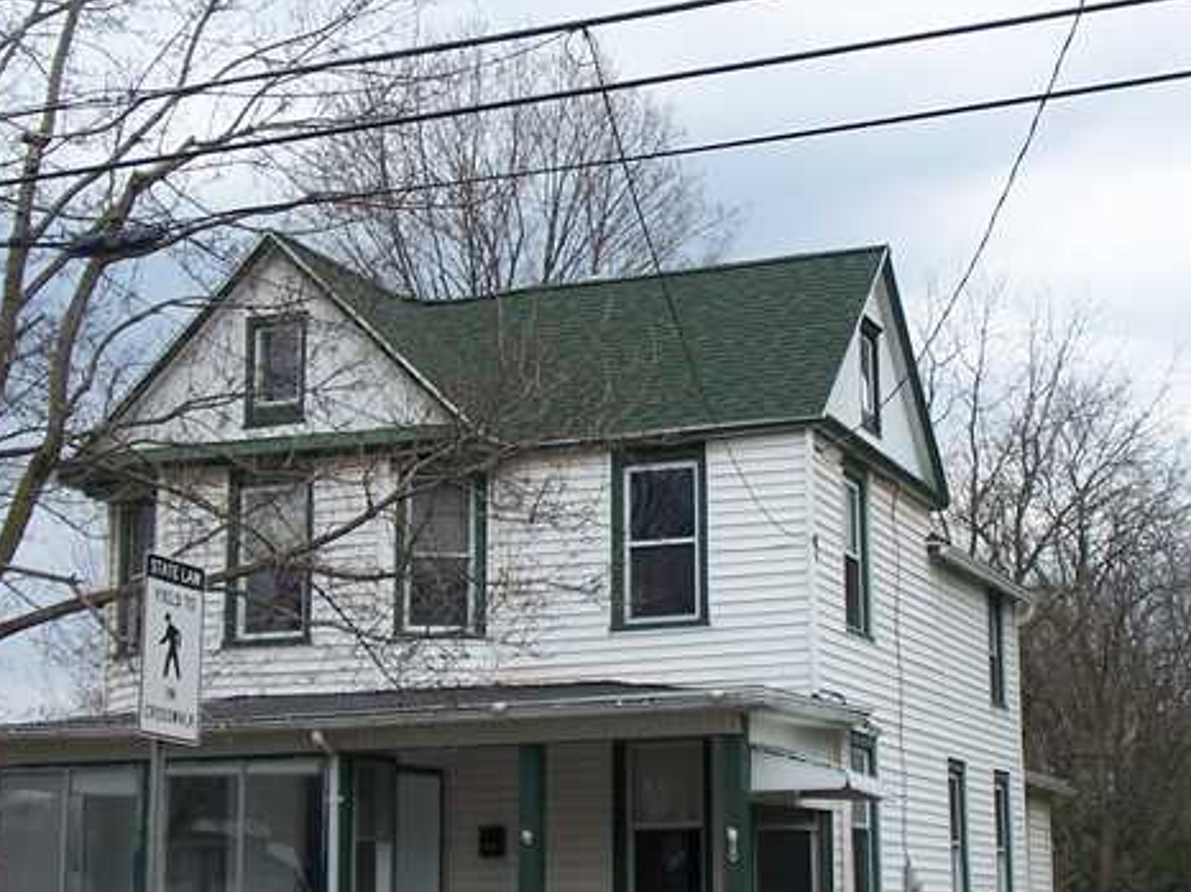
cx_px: 703
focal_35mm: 67
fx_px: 2304
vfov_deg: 21.9
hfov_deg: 28.9
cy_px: 432
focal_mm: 6.4
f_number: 3.9
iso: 64
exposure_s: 1/200
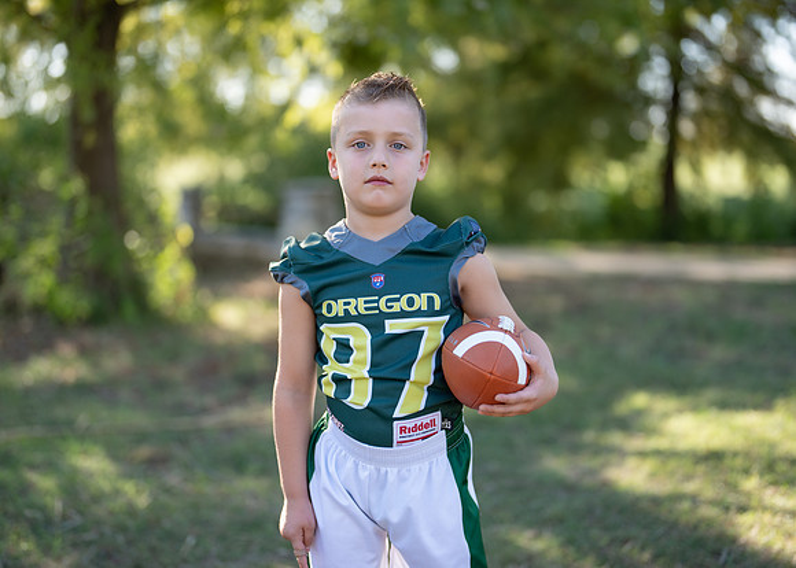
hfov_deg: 37.2
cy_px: 284
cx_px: 398
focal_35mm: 52
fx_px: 1184
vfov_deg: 27.0
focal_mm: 50
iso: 100
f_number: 1.2
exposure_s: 1/1250
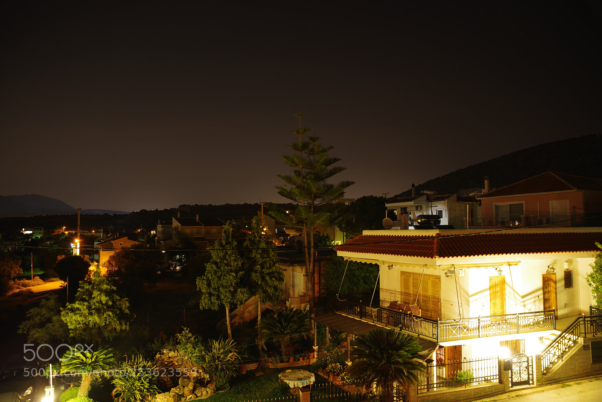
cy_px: 201
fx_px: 401
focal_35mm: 24
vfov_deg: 53.2
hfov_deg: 73.7
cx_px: 301
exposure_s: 20
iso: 100
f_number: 3.2
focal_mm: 24
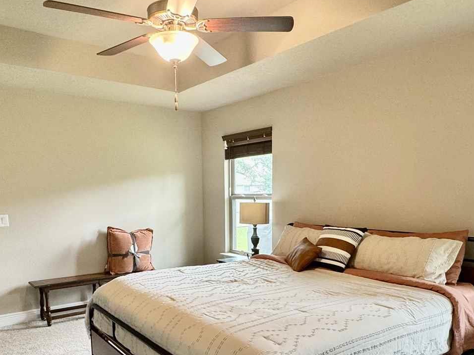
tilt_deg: -7.8
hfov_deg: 60.0
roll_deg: +0.3
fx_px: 411
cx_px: 234
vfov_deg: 45.8
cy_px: 246
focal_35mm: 30
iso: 200
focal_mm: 2.22
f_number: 2.2
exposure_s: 1/60
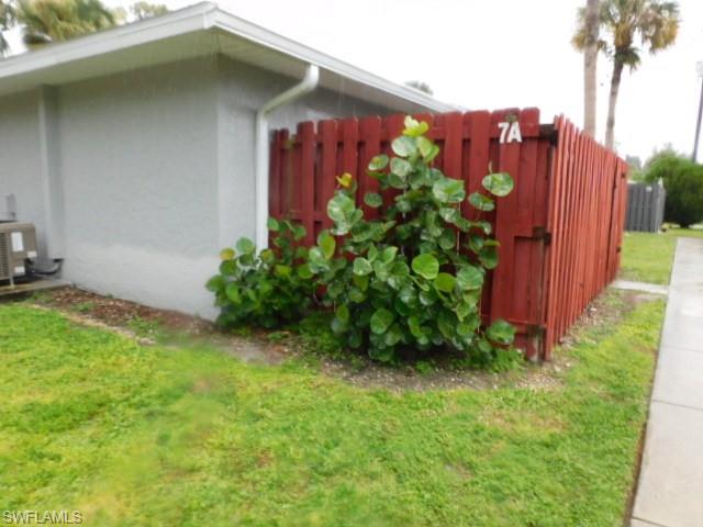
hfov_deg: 71.6
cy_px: 264
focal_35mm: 24
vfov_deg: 56.8
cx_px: 352
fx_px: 487
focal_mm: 4.3
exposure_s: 1/100
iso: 125
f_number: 3.3
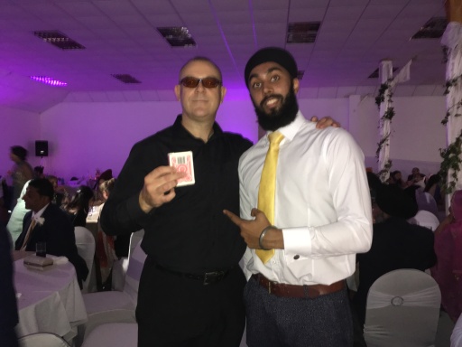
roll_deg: +0.7
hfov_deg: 61.7
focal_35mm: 29
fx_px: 387
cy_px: 174
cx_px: 231
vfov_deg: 48.2
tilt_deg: -0.9
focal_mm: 4.15
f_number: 2.2
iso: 160
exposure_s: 1/17
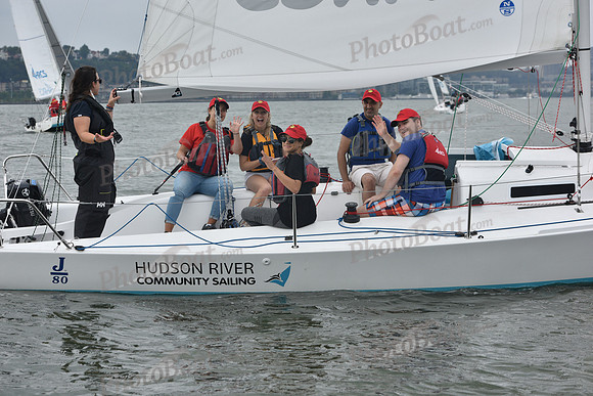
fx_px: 1516
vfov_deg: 14.9
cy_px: 198
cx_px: 296
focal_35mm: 92
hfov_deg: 22.1
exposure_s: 1/800
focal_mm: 92
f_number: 7.1
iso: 400
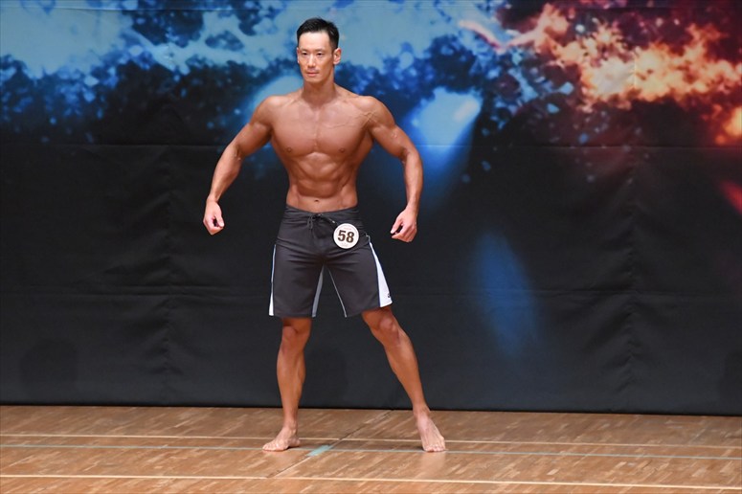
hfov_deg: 6.5
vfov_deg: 4.4
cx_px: 371
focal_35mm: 315
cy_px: 247
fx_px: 6489
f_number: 5.6
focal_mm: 210
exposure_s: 1/400
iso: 8000
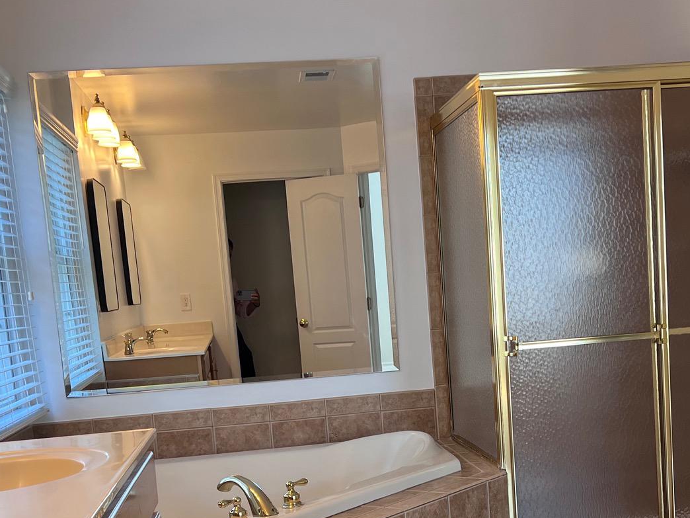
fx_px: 1017
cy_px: 409
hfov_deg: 37.4
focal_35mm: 51
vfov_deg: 28.0
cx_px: 386
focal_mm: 5.7
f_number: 1.5
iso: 64
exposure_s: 1/120
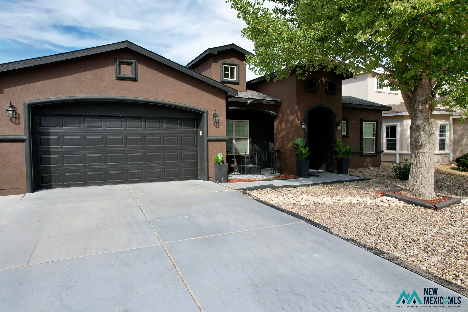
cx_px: 234
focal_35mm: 22
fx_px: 286
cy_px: 156
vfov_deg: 57.2
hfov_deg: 78.6
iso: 100
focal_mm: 8.38
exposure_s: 1/1250
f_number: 2.8
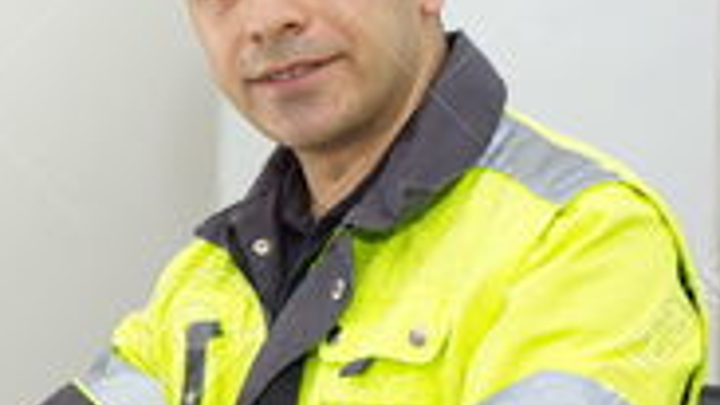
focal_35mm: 120
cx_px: -39
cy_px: 283
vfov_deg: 10.1
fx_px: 2291
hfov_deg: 17.4
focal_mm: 50
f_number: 4.5
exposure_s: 1/60
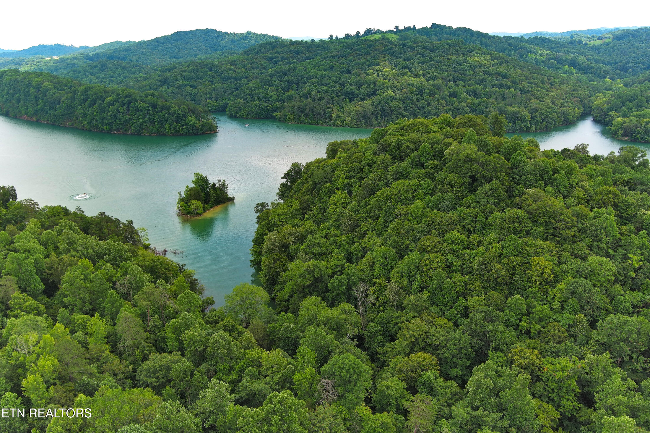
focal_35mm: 29
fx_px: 524
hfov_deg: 63.7
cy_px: 216
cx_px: 325
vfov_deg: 45.0
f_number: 2.8
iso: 100
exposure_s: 1/589
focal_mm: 10.57
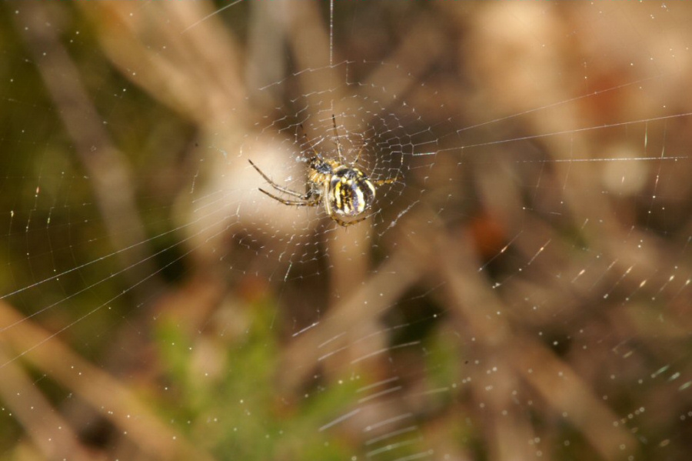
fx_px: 2882
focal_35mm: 150
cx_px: 346
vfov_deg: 9.1
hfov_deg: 13.7
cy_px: 230
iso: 200
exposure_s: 1/60
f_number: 20
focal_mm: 100
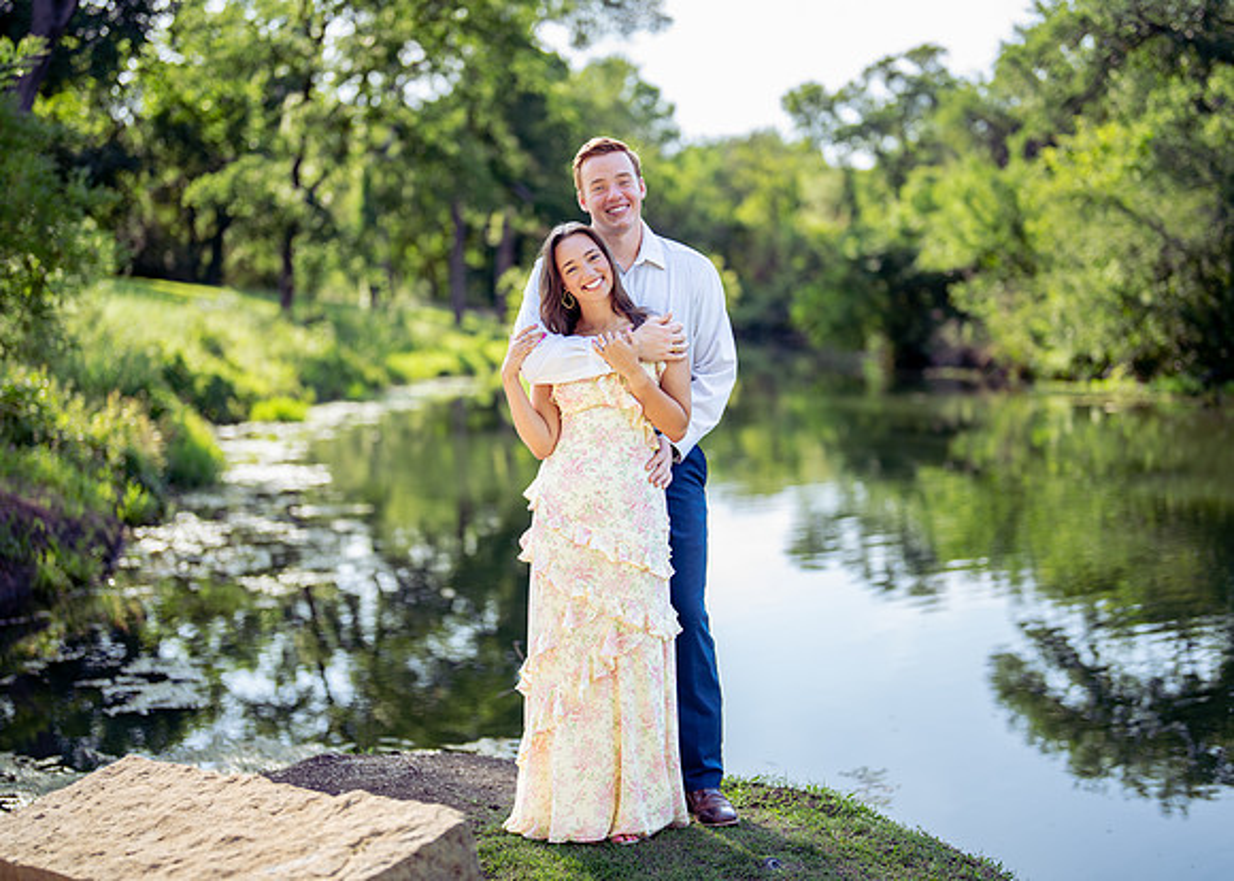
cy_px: 440
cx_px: 617
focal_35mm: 54
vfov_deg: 26.3
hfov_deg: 36.3
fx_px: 1882
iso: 100
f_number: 1.2
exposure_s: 1/1600
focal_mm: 50
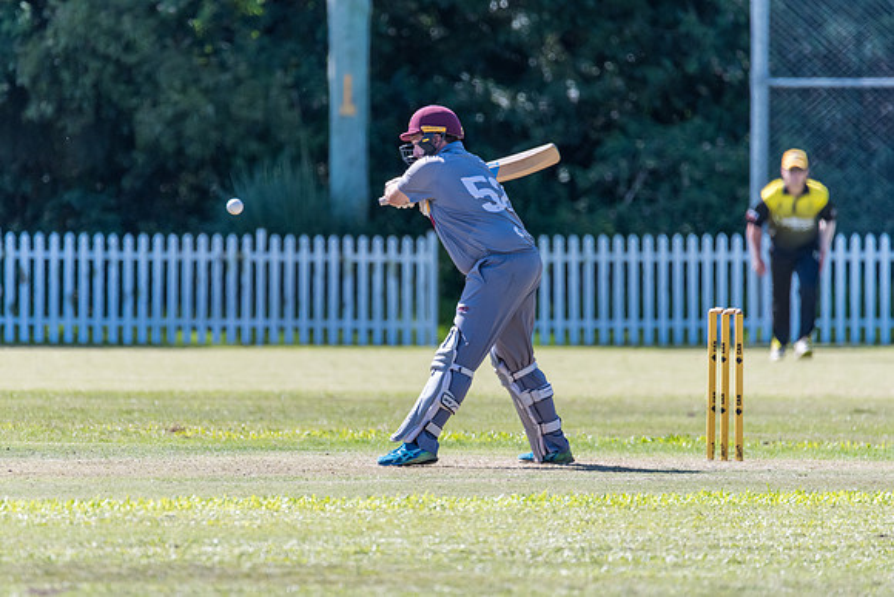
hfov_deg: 3.2
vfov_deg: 2.1
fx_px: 16040
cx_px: 416
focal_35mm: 646
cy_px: 313
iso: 1100
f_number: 6.3
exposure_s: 1/2000
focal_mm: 600
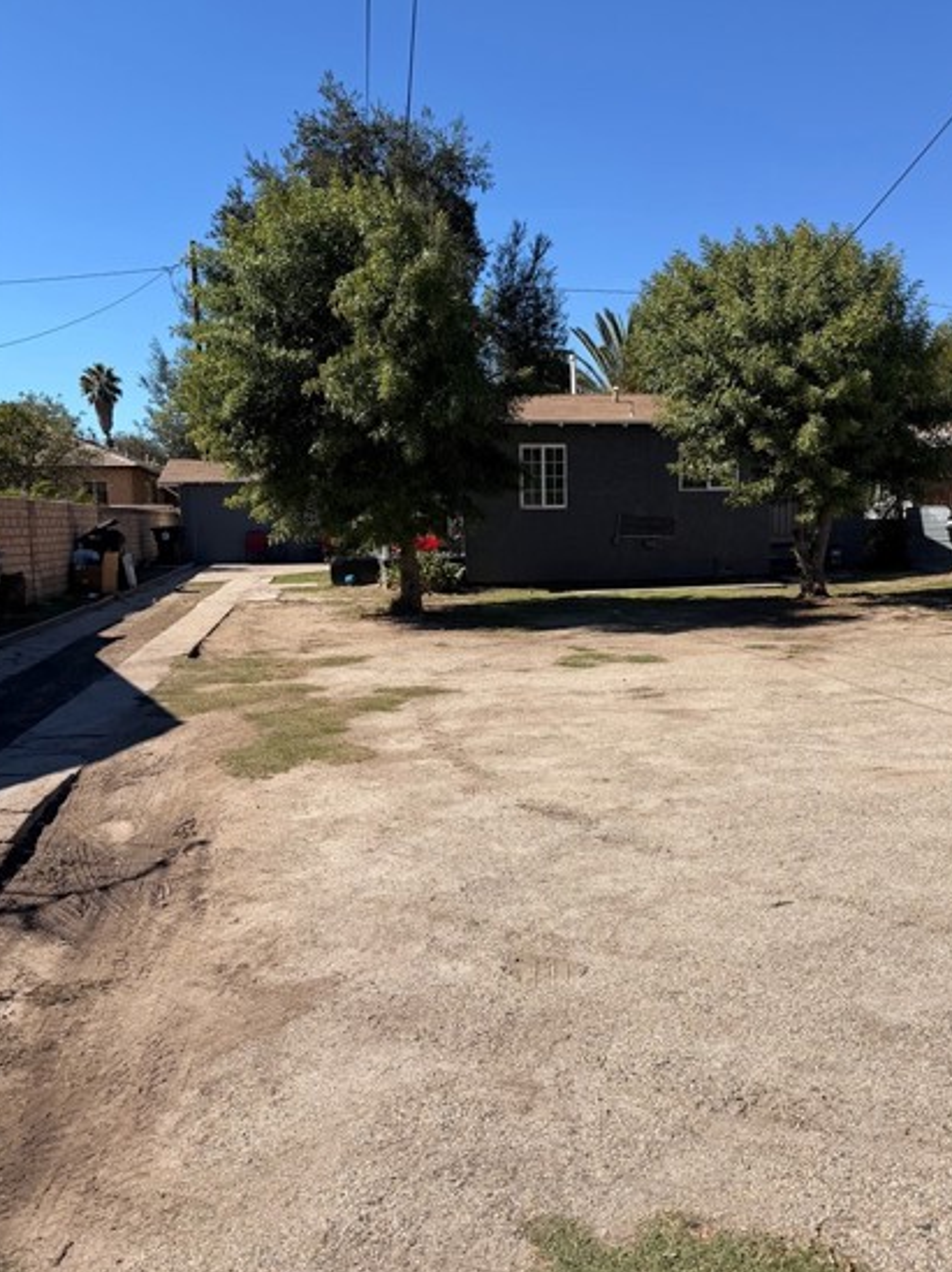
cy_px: 663
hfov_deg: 49.6
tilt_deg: -7.8
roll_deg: -0.1
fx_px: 1028
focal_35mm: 28
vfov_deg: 63.5
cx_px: 540
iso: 80
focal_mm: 6.76
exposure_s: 1/5714
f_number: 1.78
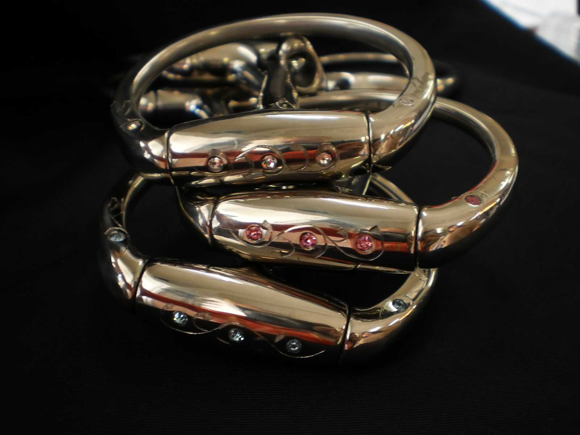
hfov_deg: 51.4
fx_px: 603
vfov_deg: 39.7
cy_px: 218
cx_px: 290
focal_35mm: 36
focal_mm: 6.3
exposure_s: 1/30
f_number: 3.1
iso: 100
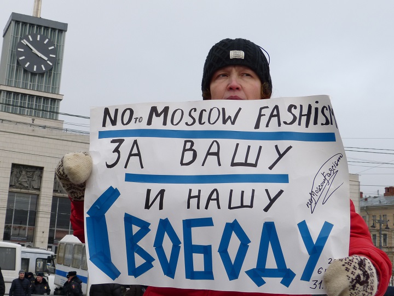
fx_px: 478
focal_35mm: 42
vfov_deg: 34.3
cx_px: 197
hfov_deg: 44.8
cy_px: 148
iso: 100
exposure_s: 1/320
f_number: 4
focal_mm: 7.4
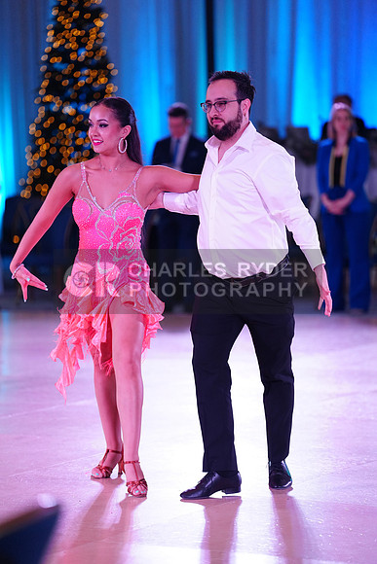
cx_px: 188
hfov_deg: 8.9
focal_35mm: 154
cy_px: 282
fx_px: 2417
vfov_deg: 13.3
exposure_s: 1/640
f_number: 2.8
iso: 2000
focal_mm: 154
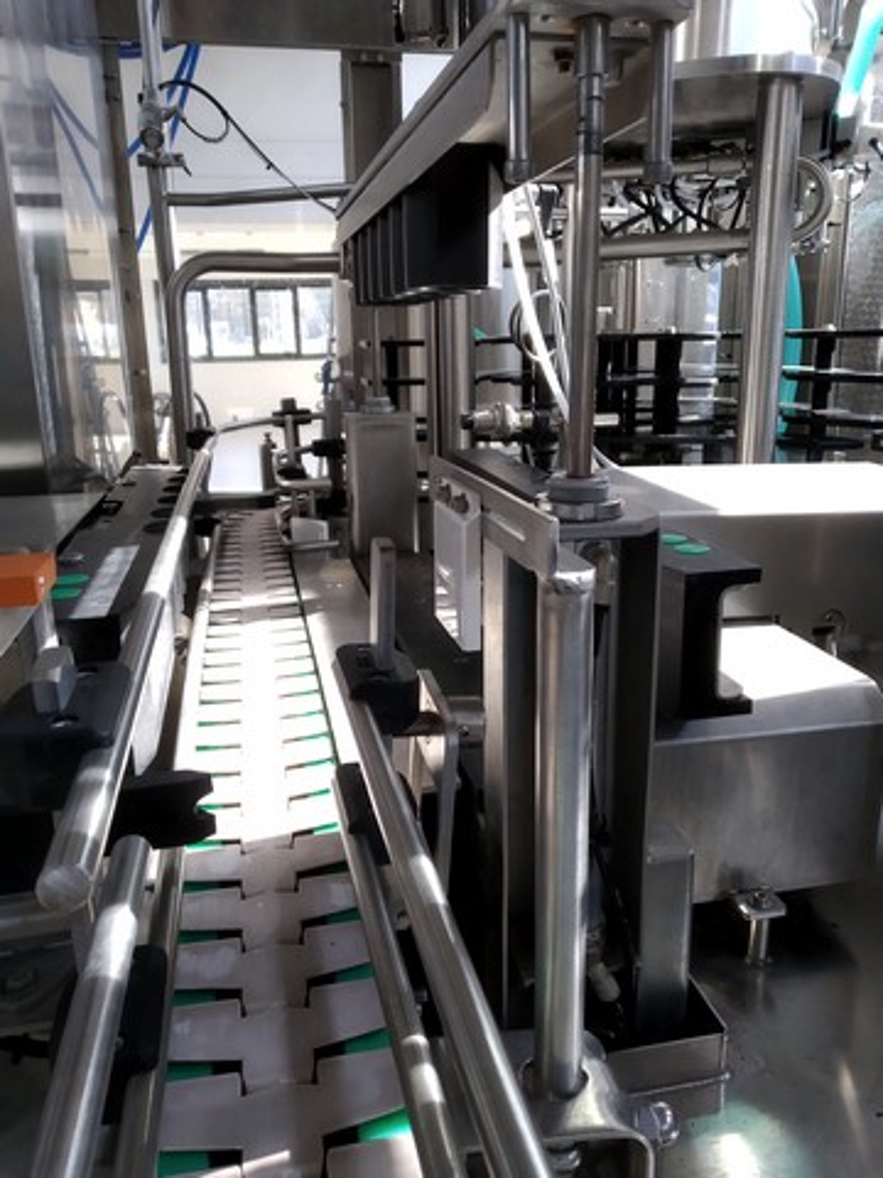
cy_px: 589
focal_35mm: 26
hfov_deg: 53.1
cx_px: 442
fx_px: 884
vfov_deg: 67.3
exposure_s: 1/33
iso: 160
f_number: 2.2
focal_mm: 3.82
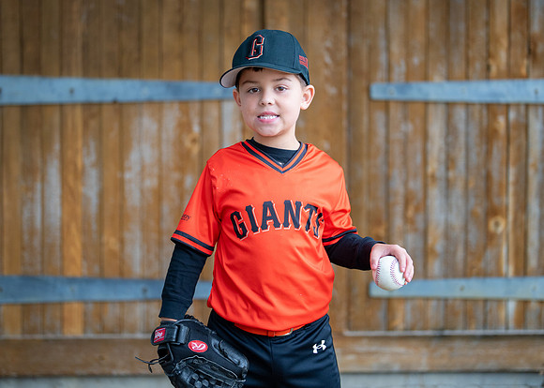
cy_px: 155
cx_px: 264
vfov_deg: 22.2
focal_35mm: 64
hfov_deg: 30.8
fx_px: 986
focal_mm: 50
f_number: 1.2
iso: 500
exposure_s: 1/800
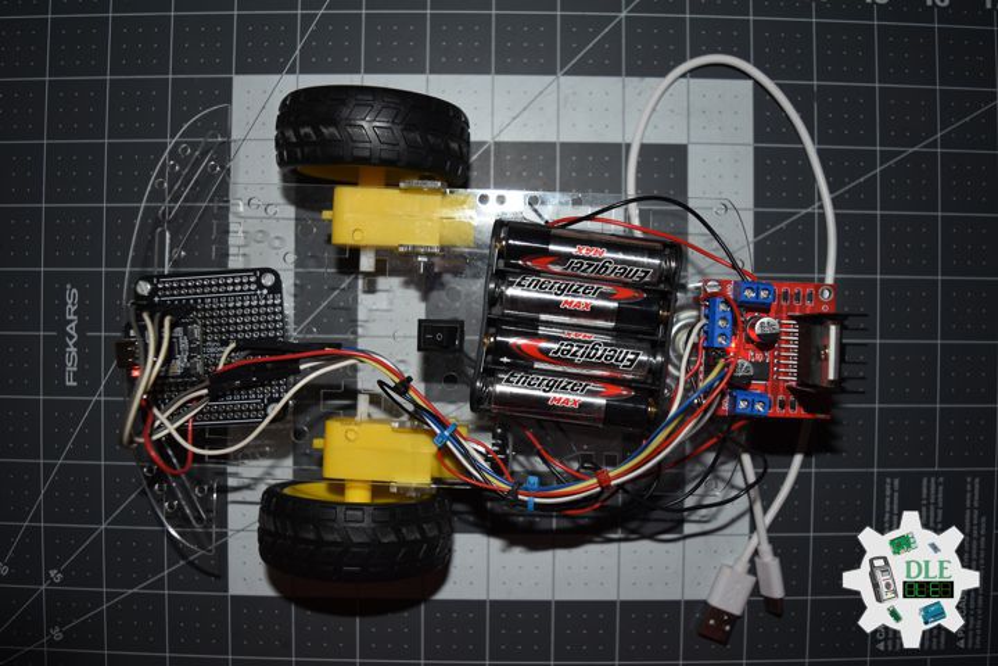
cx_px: 499
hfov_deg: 61.9
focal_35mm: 30
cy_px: 333
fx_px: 832
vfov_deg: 43.6
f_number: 3.8
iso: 160
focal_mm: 20
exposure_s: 1/60
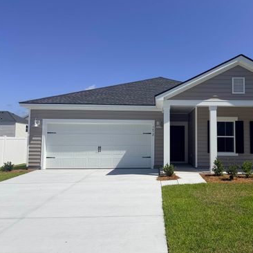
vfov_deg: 55.6
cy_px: 127
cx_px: 170
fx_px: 240
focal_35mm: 29
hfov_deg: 54.4
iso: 80
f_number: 1.78
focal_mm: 6.76
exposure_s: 1/9091
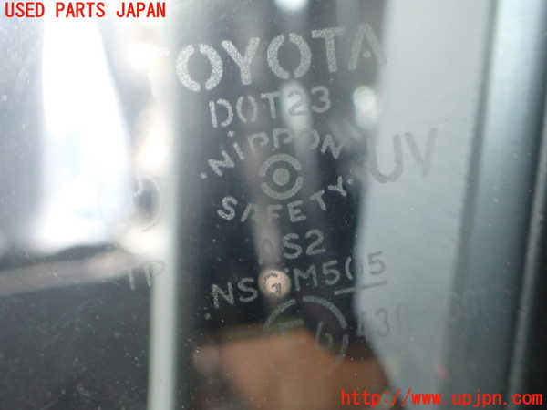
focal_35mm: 30
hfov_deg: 60.0
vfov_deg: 46.8
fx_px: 474
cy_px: 205
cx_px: 274
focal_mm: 5.4
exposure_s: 1/50
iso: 800
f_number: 2.3
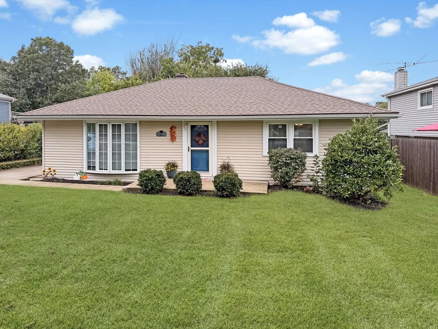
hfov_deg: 71.6
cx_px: 219
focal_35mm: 24
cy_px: 164
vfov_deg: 56.8
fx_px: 304
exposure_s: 1/813
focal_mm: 6.76
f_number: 1.78
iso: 80
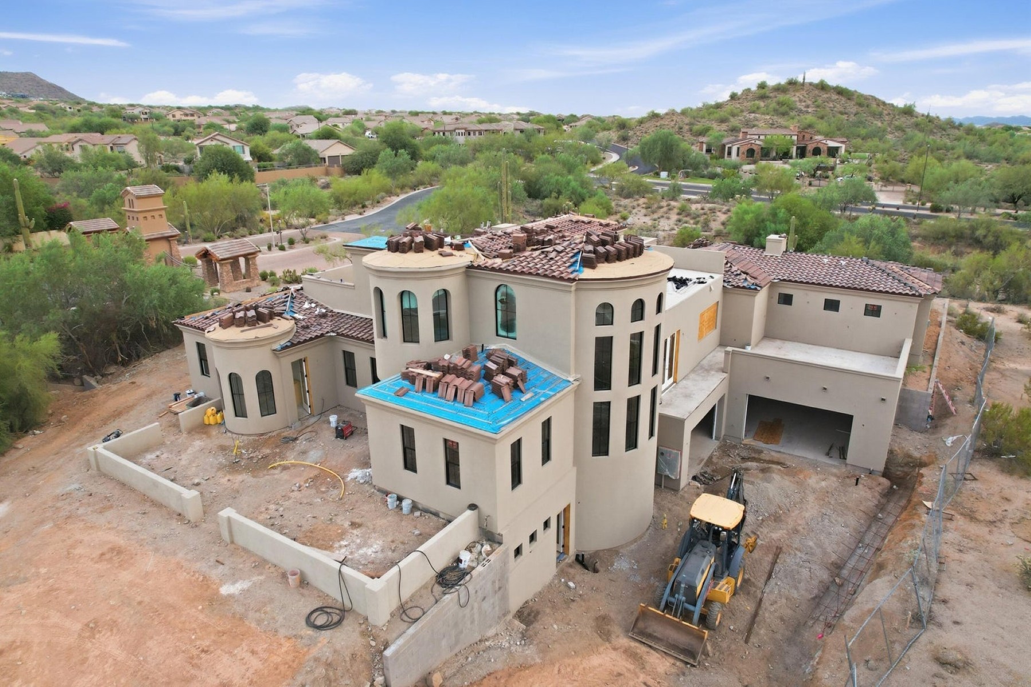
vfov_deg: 57.2
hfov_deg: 78.6
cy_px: 344
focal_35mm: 22
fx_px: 630
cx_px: 516
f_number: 2.8
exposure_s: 1/500
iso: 200
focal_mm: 8.4
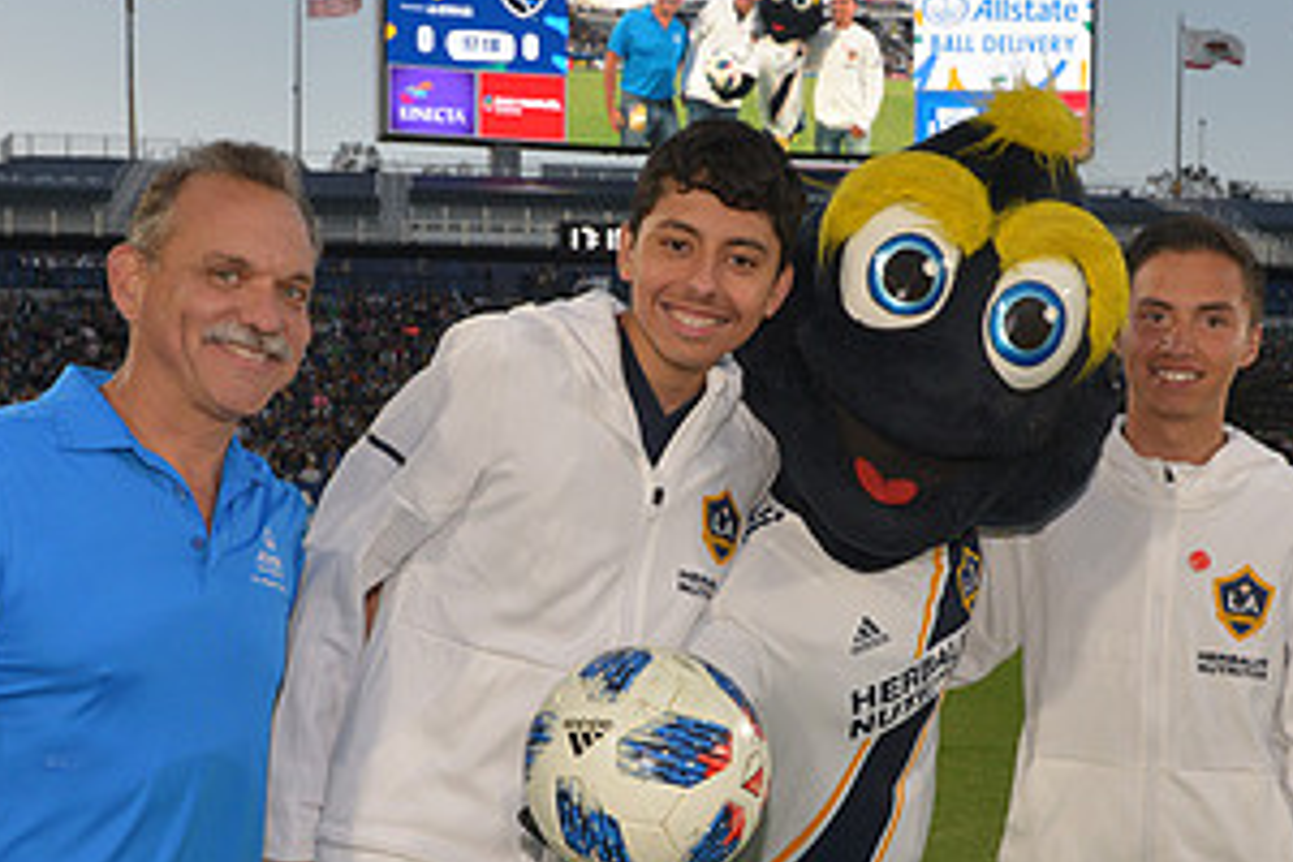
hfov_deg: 35.6
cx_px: 672
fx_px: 2011
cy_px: 601
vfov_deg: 24.0
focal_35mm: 56
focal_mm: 29
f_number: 8
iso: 800
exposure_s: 1/250
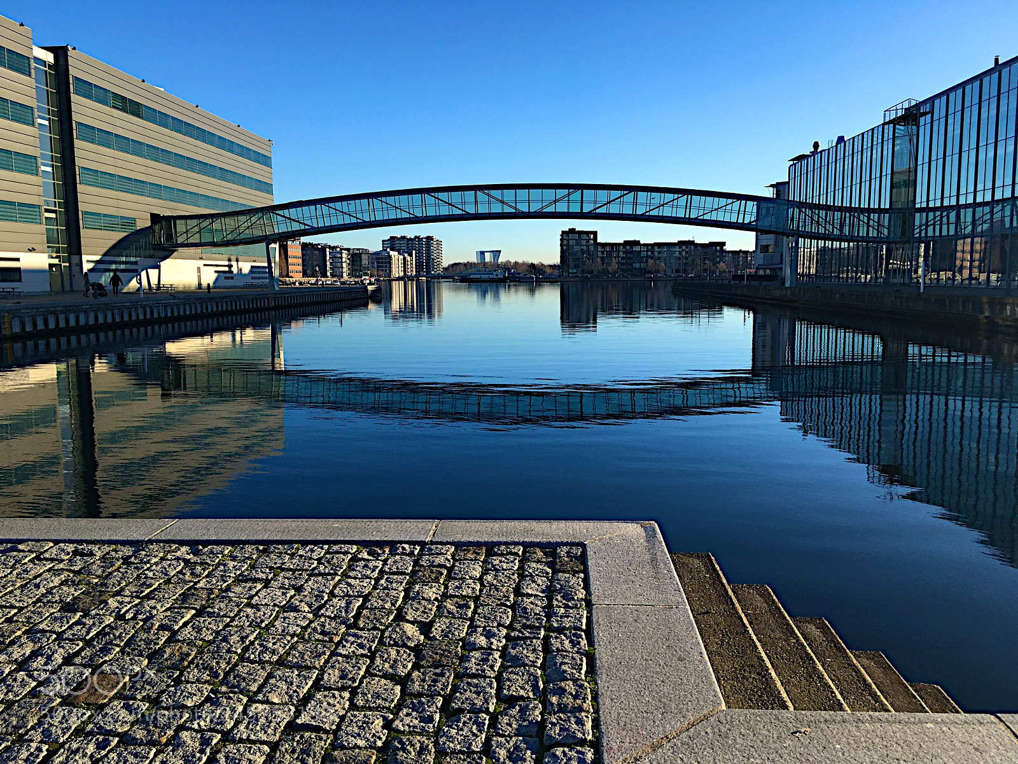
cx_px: 509
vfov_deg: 48.2
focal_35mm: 29
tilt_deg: -7.1
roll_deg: +0.4
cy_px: 382
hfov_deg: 61.7
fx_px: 853
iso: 25
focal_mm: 4.15
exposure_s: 1/1026
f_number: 2.2
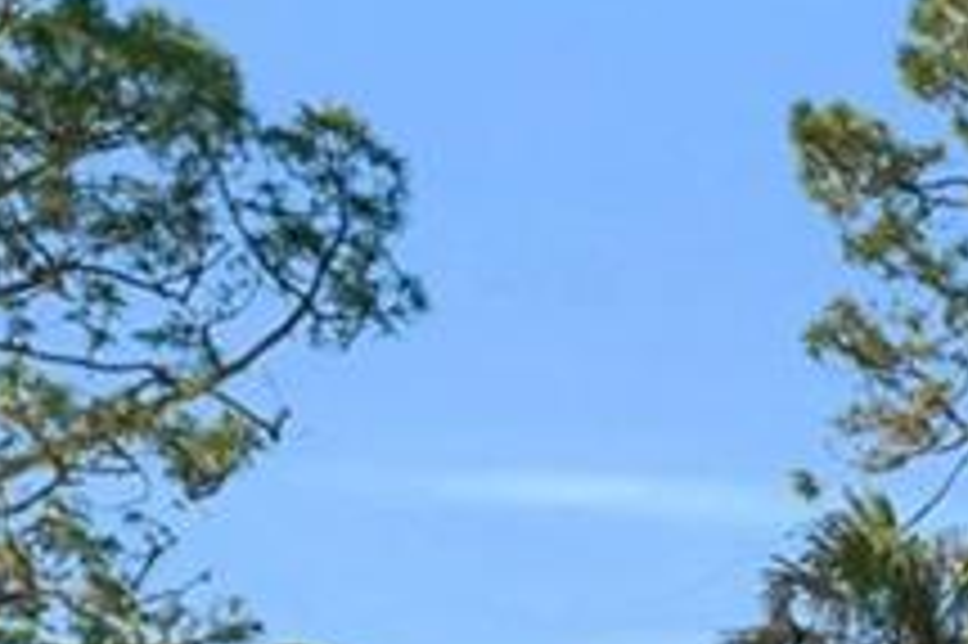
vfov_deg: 10.4
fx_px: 3197
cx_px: 2031
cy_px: 1374
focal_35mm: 119
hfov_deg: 14.0
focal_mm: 16
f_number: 9
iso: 200
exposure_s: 1/800
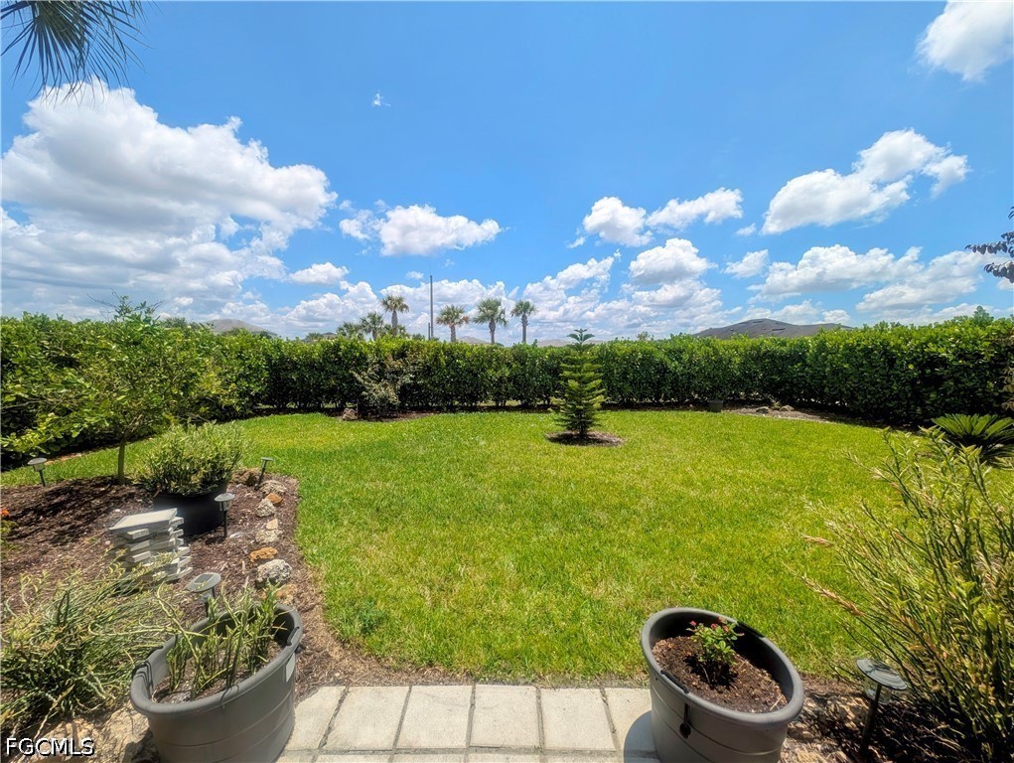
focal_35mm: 12
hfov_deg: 110.5
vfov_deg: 94.6
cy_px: 382
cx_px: 507
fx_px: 352
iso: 40
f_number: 1.95
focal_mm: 2.23
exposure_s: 1/2625
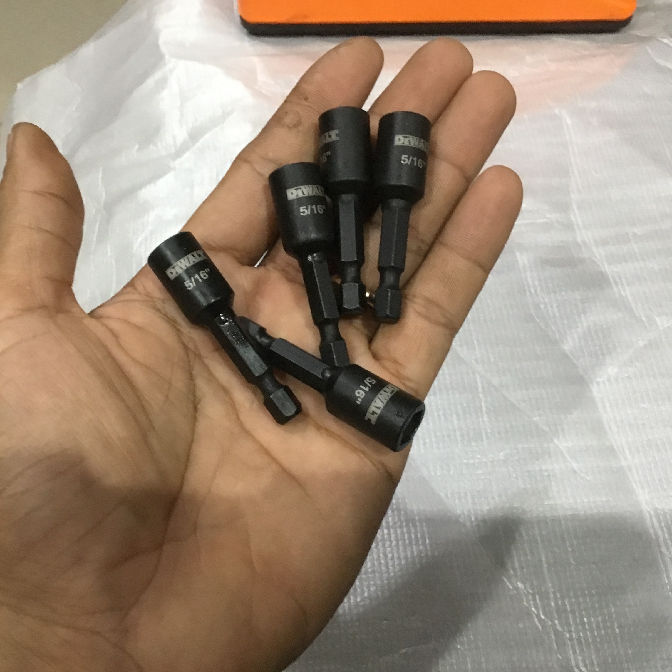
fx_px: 813
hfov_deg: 44.8
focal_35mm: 37
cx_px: 292
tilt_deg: -59.8
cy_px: 336
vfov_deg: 44.9
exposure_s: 1/17
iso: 250
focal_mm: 3.3
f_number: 2.4
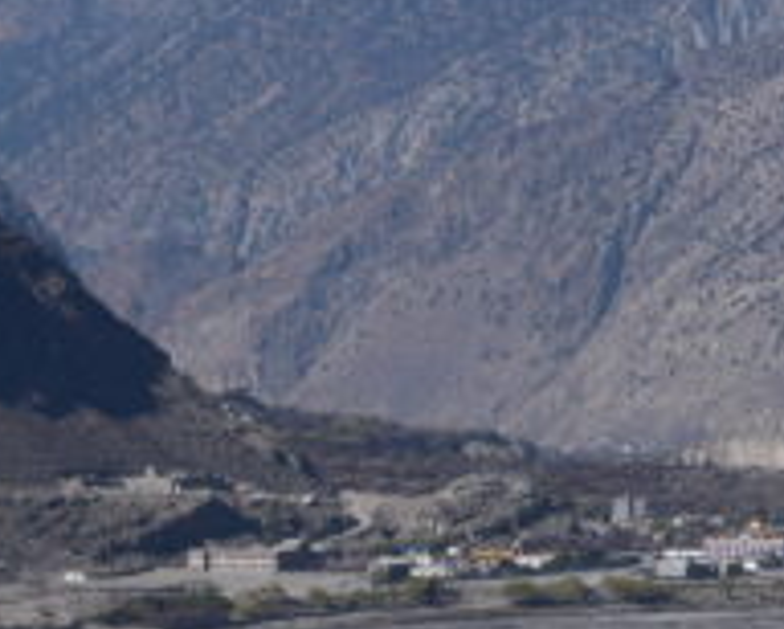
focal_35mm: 360
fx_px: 8362
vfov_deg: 4.3
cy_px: -27
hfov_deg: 5.3
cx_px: 1176
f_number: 11
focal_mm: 48
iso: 200
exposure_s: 1/500
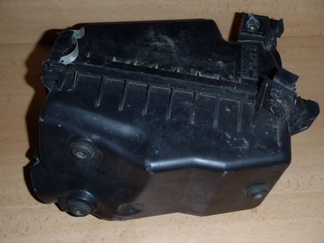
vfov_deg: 37.7
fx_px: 356
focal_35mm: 38
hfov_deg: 49.0
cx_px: 162
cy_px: 122
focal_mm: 6.83
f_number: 4.6
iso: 100
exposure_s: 1/40
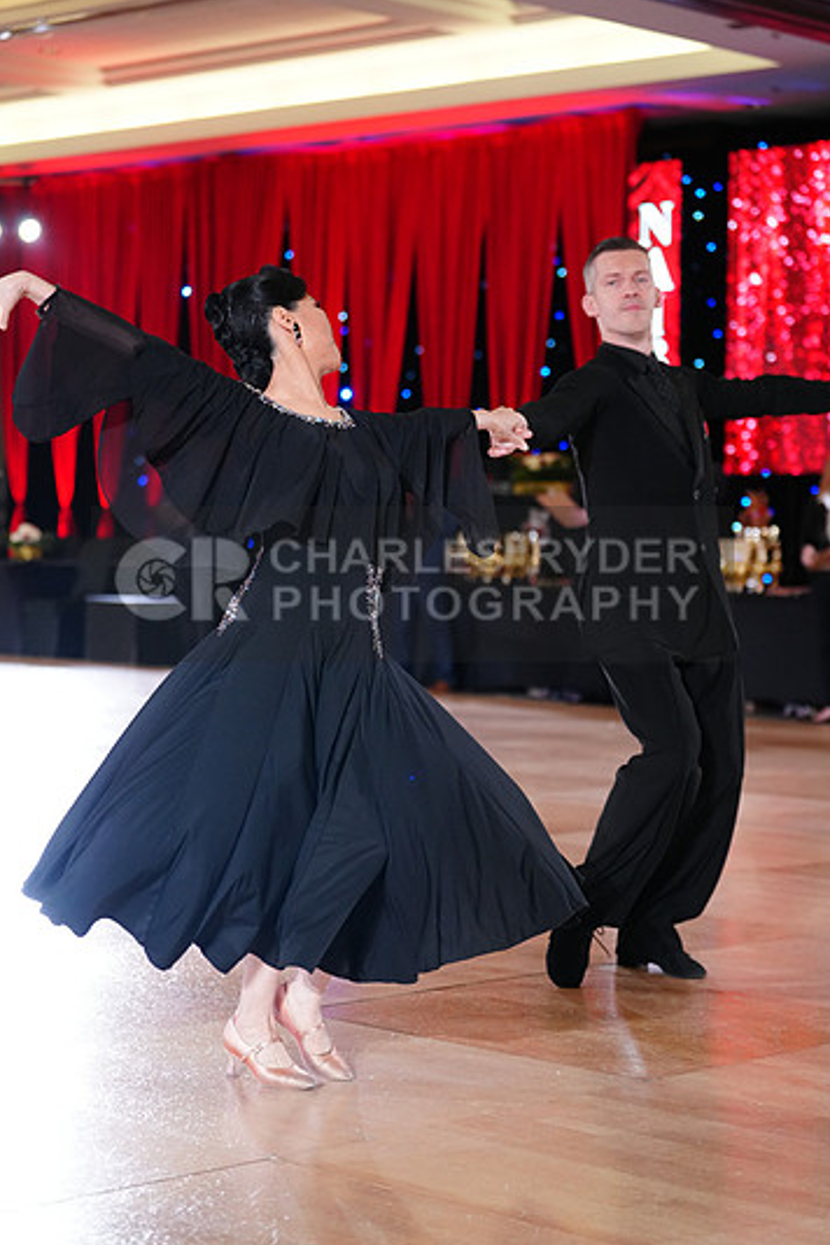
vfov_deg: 26.6
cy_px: 585
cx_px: 414
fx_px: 2628
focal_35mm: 76
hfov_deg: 17.9
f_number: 2.8
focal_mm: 70
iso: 2500
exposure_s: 1/400
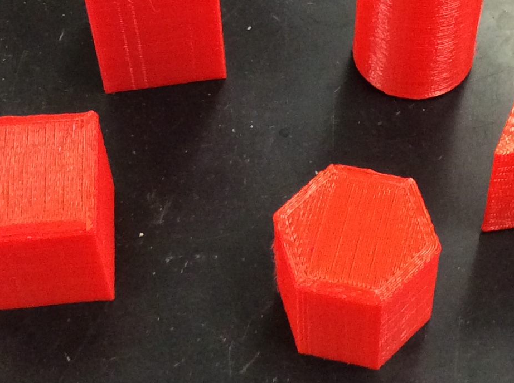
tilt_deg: -54.1
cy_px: 134
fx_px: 1334
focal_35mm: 90
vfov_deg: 16.3
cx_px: 320
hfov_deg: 21.8
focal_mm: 3.3
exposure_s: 1/24
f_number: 2.4
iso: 250
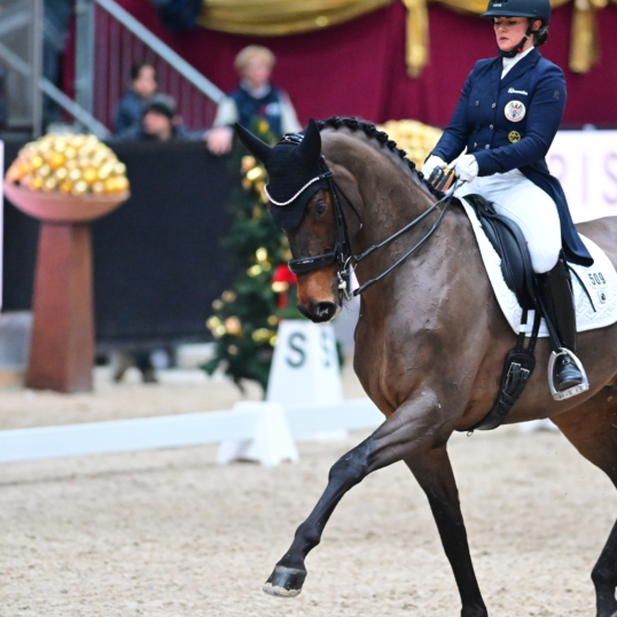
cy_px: 308
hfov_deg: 3.6
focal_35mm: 488
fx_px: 9841
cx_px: 336
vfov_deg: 3.6
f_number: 2.8
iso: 8000
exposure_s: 1/800
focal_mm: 300
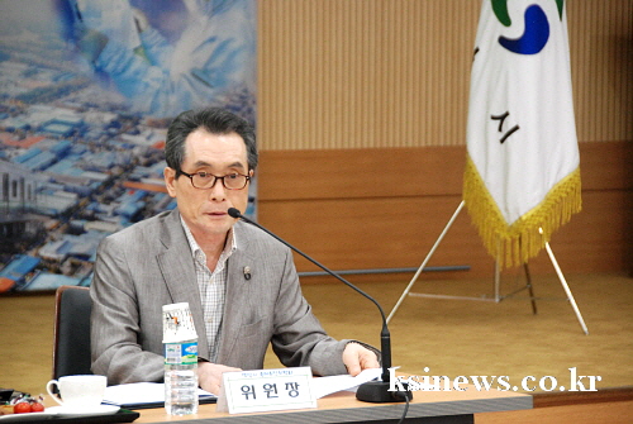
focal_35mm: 158
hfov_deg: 13.0
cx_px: 316
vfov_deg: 8.7
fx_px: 2773
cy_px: 212
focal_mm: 105
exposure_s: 1/50
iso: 1250
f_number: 5.6
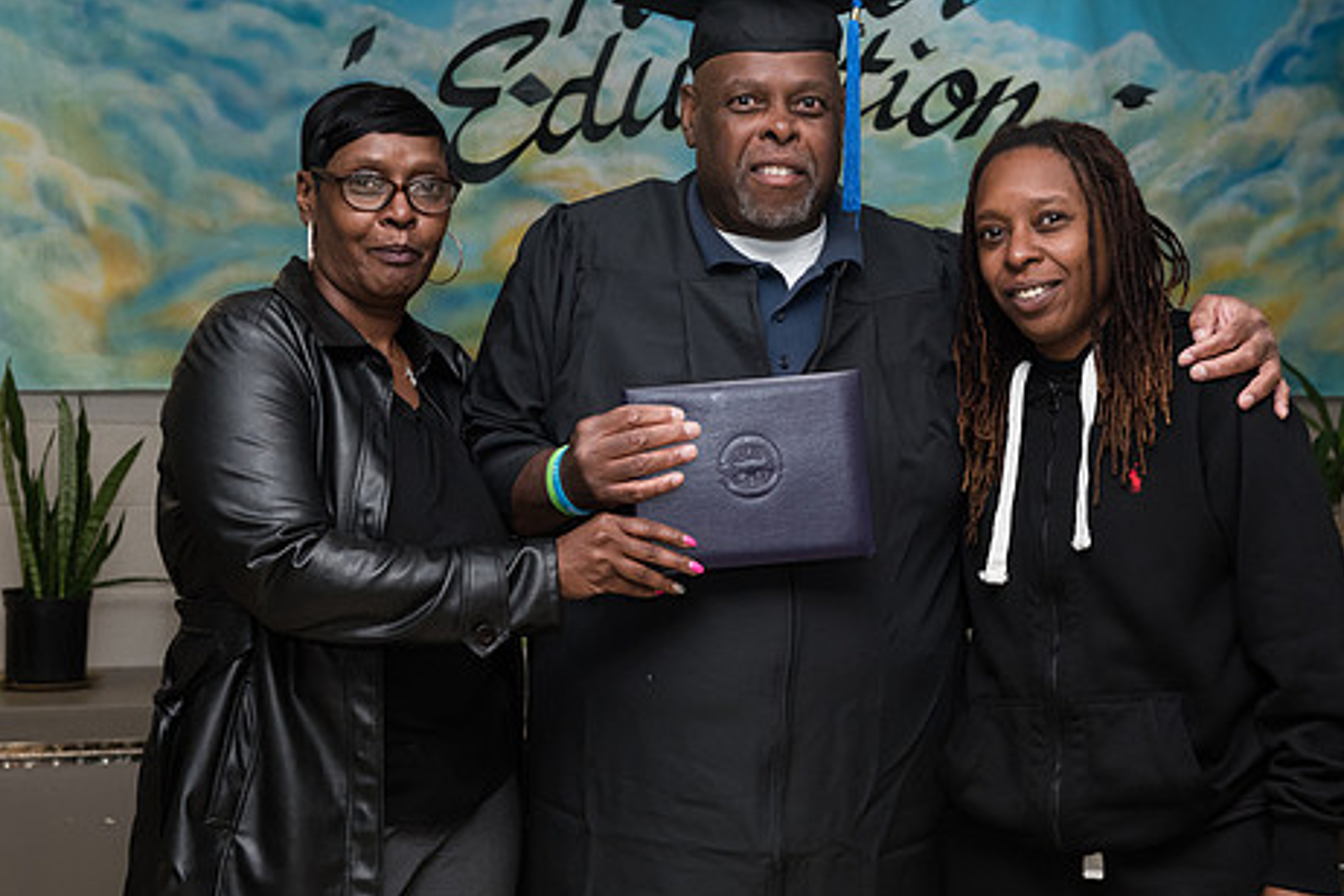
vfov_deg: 19.7
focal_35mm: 69
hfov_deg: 29.2
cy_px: 423
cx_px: 745
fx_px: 2576
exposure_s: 1/160
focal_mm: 55
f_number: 7.1
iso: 1600
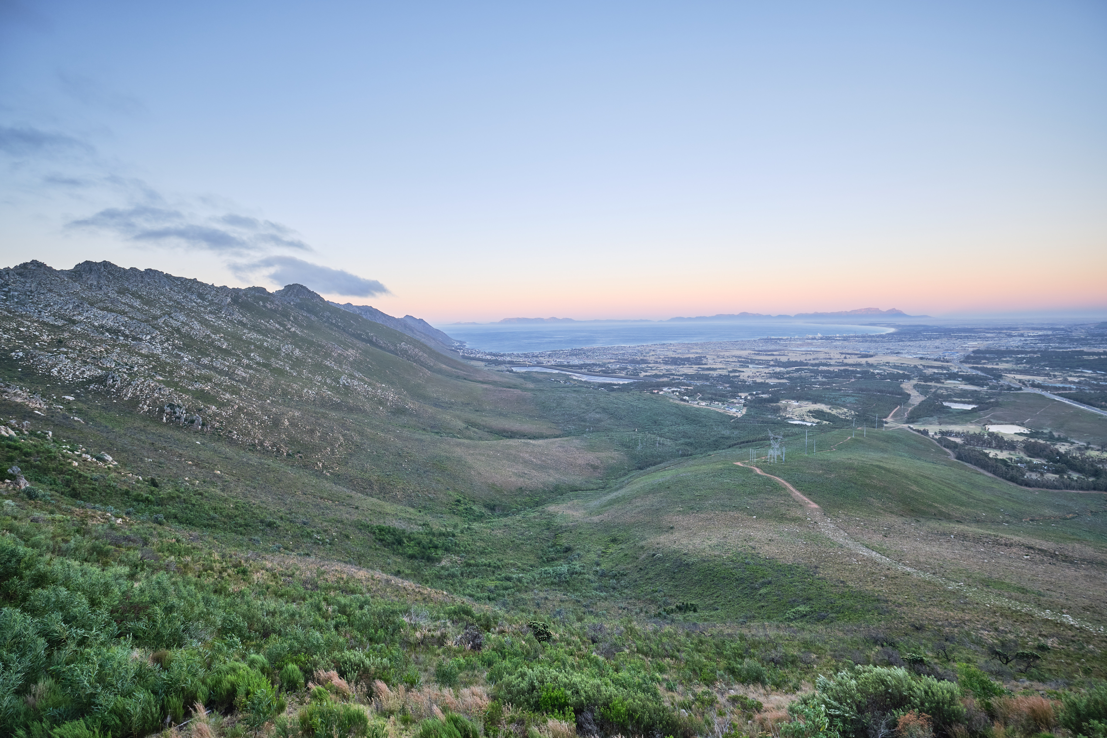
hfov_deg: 100.4
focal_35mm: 15
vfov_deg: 77.3
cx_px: 554
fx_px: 461
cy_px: 369
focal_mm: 10
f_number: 4
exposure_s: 1/100
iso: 160
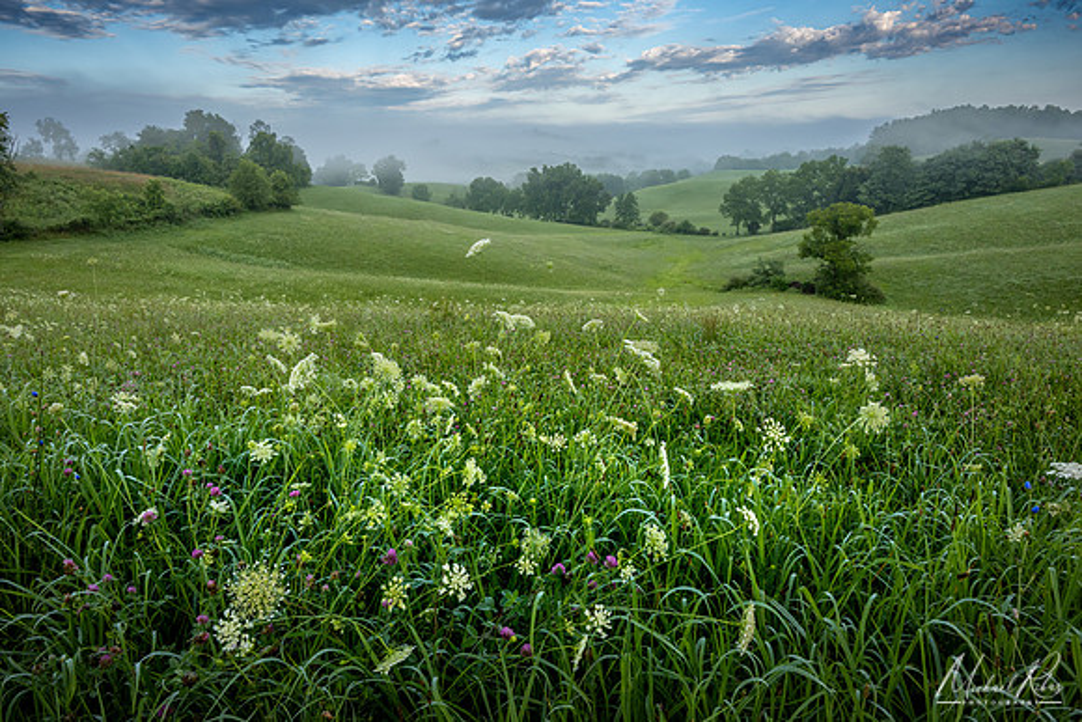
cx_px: 541
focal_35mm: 24
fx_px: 721
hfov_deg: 73.7
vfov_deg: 53.2
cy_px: 361
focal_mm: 24
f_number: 16
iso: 800
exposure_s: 1/100
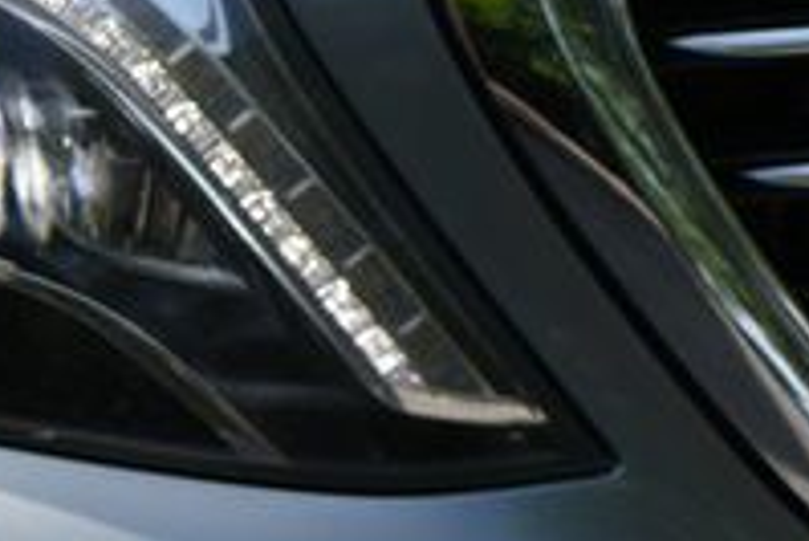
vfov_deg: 3.2
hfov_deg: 4.7
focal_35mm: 434
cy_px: 49
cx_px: -122
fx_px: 9760
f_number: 8
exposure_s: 1/250
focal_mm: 90
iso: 110
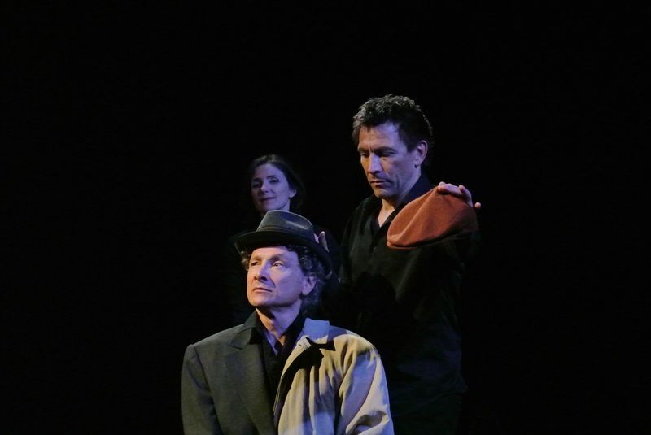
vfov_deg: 9.6
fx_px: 2588
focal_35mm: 143
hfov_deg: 14.3
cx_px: 326
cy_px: 218
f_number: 4.2
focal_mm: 53.1
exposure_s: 1/100
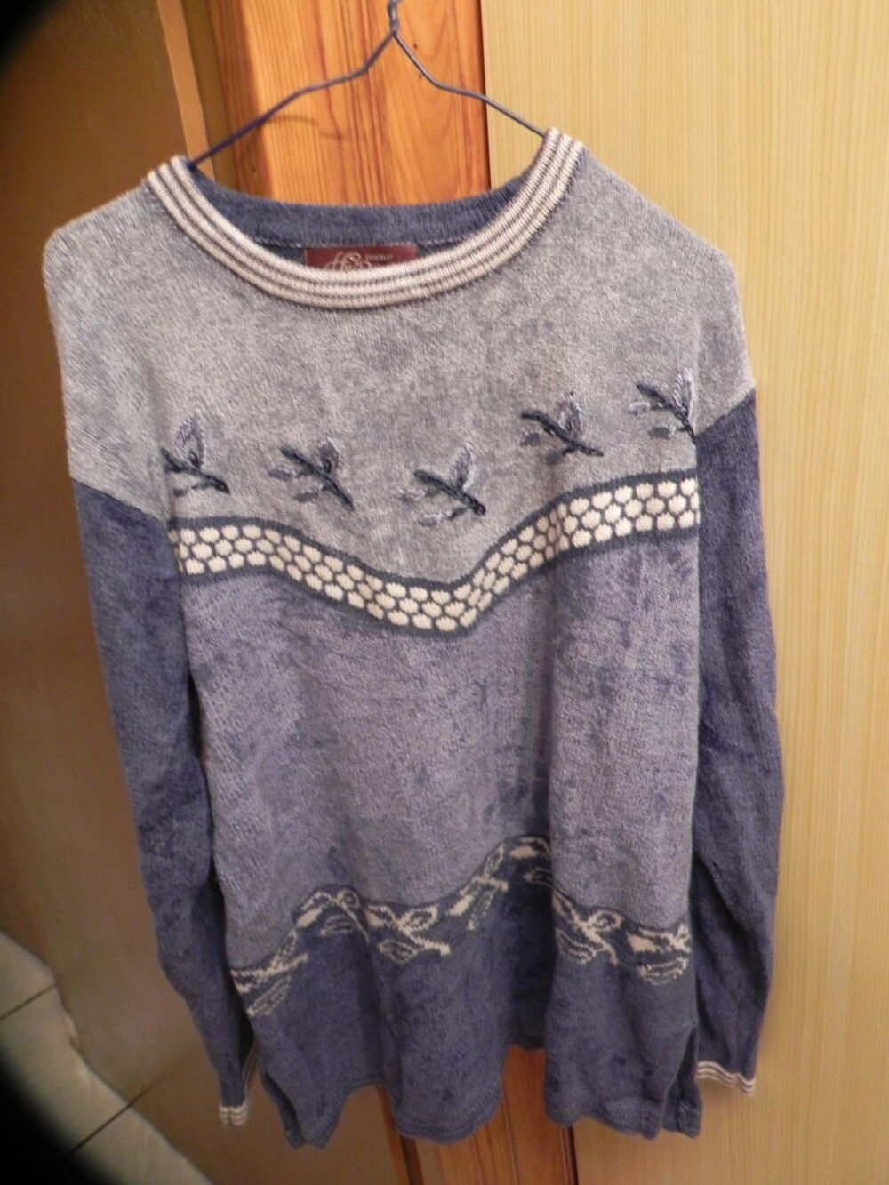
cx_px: 444
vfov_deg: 67.3
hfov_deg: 53.1
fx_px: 890
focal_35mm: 26
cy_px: 592
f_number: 2.8
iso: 400
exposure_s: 1/5.3
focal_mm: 4.6
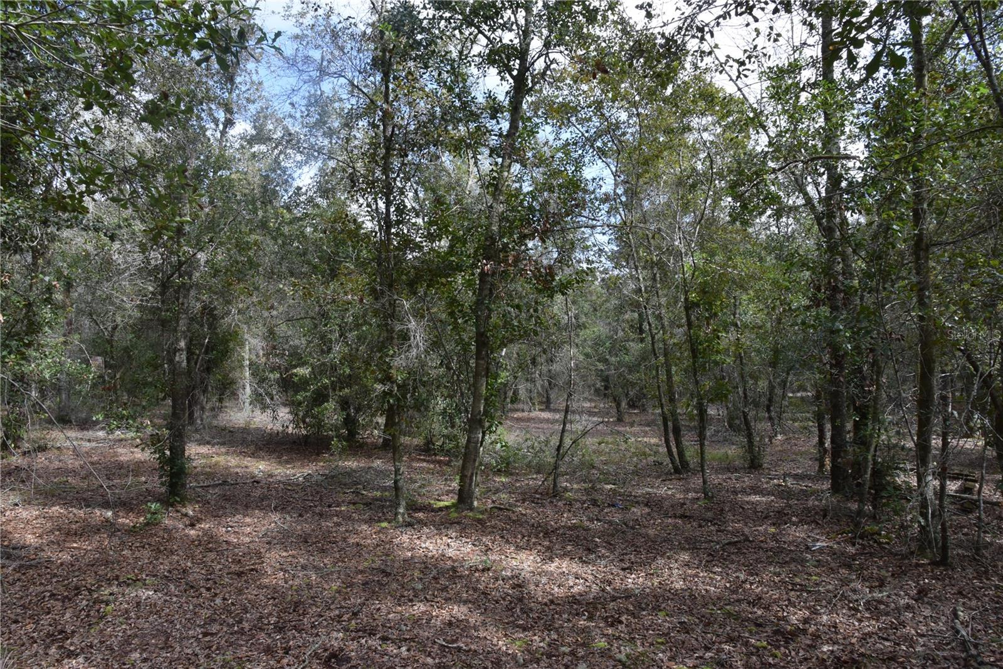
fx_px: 669
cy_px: 334
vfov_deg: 53.1
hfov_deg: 73.7
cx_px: 502
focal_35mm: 24
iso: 1250
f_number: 6.3
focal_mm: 24
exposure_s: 1/160
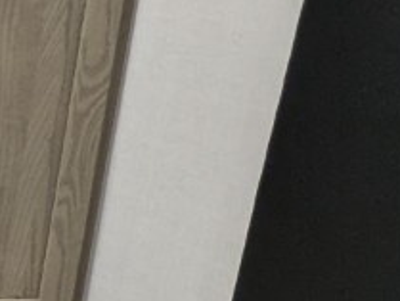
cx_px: -627
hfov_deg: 12.8
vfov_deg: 13.6
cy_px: 330
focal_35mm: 107
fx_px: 1237
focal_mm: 2.35
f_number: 2.2
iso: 108
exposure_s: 1/33.3
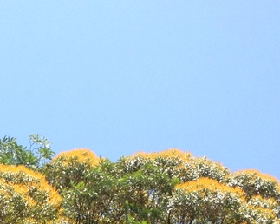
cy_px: 366
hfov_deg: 15.0
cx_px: 36
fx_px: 1052
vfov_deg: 11.5
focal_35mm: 127
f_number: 2.4
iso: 50
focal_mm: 4.28
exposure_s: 1/756
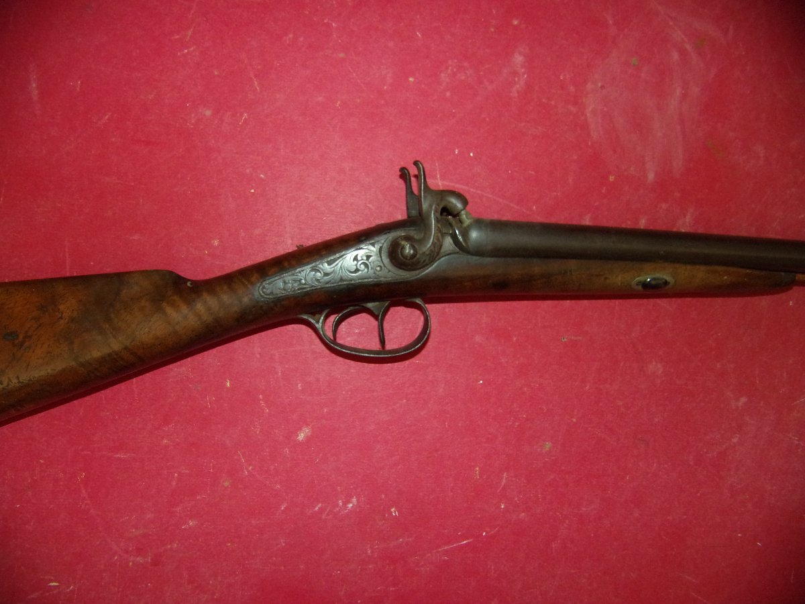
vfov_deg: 54.9
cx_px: 402
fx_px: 581
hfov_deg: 69.4
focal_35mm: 25
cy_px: 302
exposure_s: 1/34
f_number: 3.5
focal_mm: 4.5
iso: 200
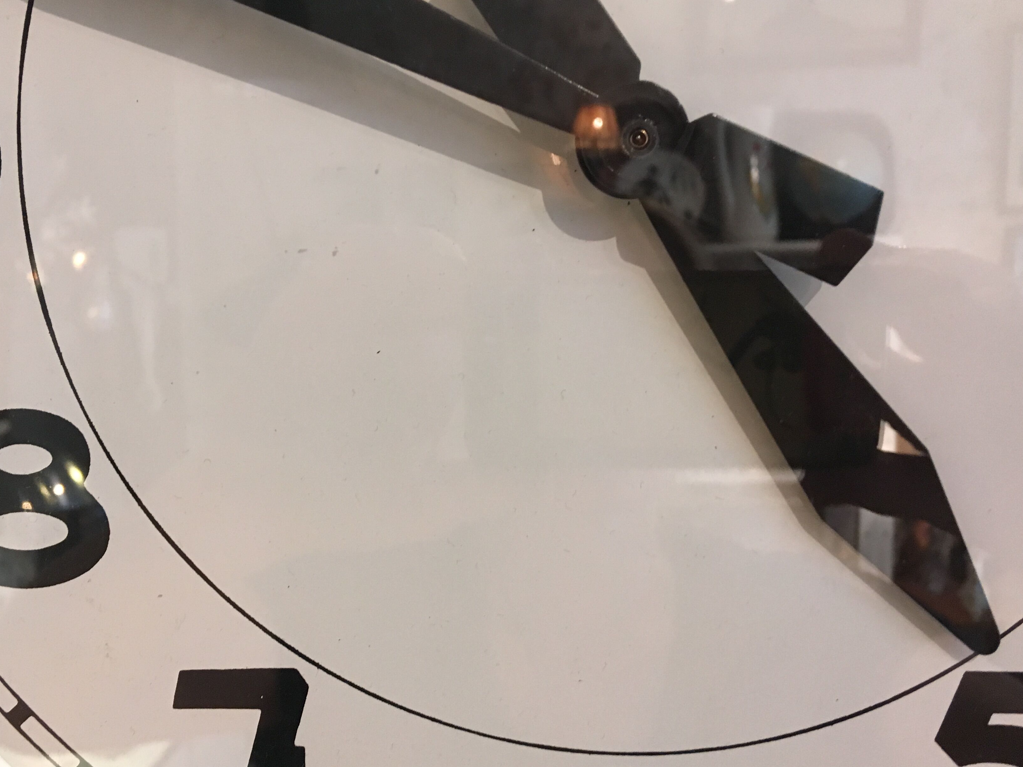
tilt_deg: -6.1
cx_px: 452
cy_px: 415
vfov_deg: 39.6
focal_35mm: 36
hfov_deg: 51.2
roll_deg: +1.5
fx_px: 1064
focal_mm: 4.15
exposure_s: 1/33
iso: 160
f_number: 2.2
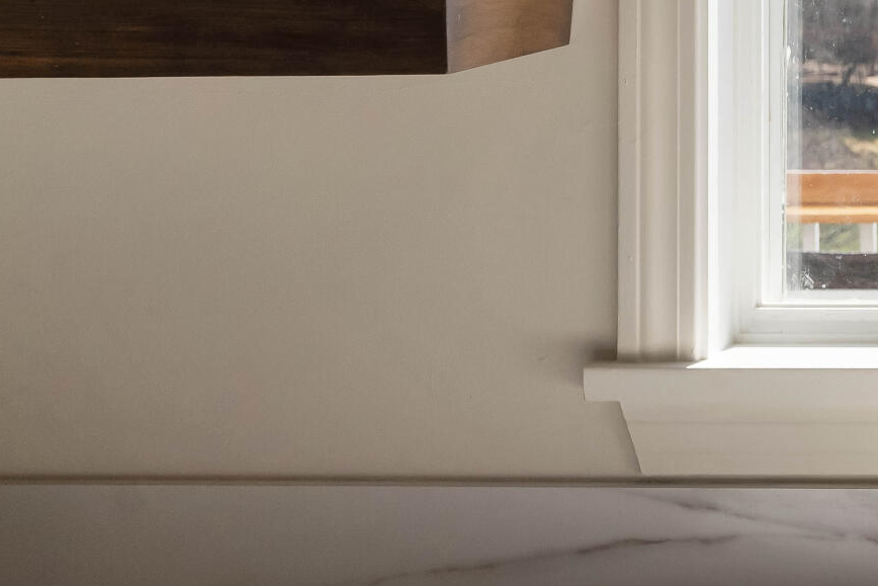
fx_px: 2951
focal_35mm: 121
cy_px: -41
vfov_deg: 11.2
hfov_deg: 15.4
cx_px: 1367
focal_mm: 35
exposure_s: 1/4000
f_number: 8
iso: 800
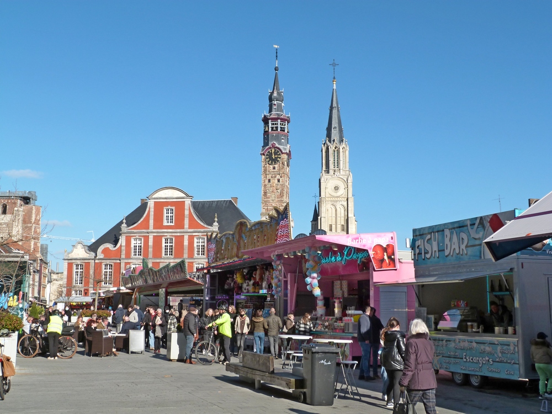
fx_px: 670
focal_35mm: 42
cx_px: 276
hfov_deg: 44.8
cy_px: 207
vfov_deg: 34.3
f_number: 5.6
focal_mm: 7.4
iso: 100
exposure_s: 1/320
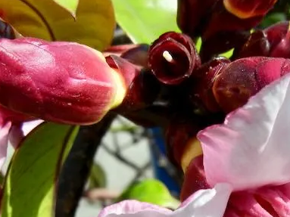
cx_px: 220
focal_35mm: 91
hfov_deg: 21.4
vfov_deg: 15.8
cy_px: 238
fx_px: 762
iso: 160
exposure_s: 1/332
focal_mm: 6.2
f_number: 7.2
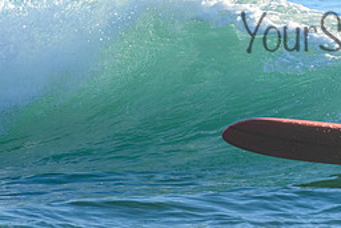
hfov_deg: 1.5
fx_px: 12898
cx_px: 378
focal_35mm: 1361
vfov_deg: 1.0
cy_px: 21
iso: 640
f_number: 5.6
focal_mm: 400
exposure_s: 1/2500
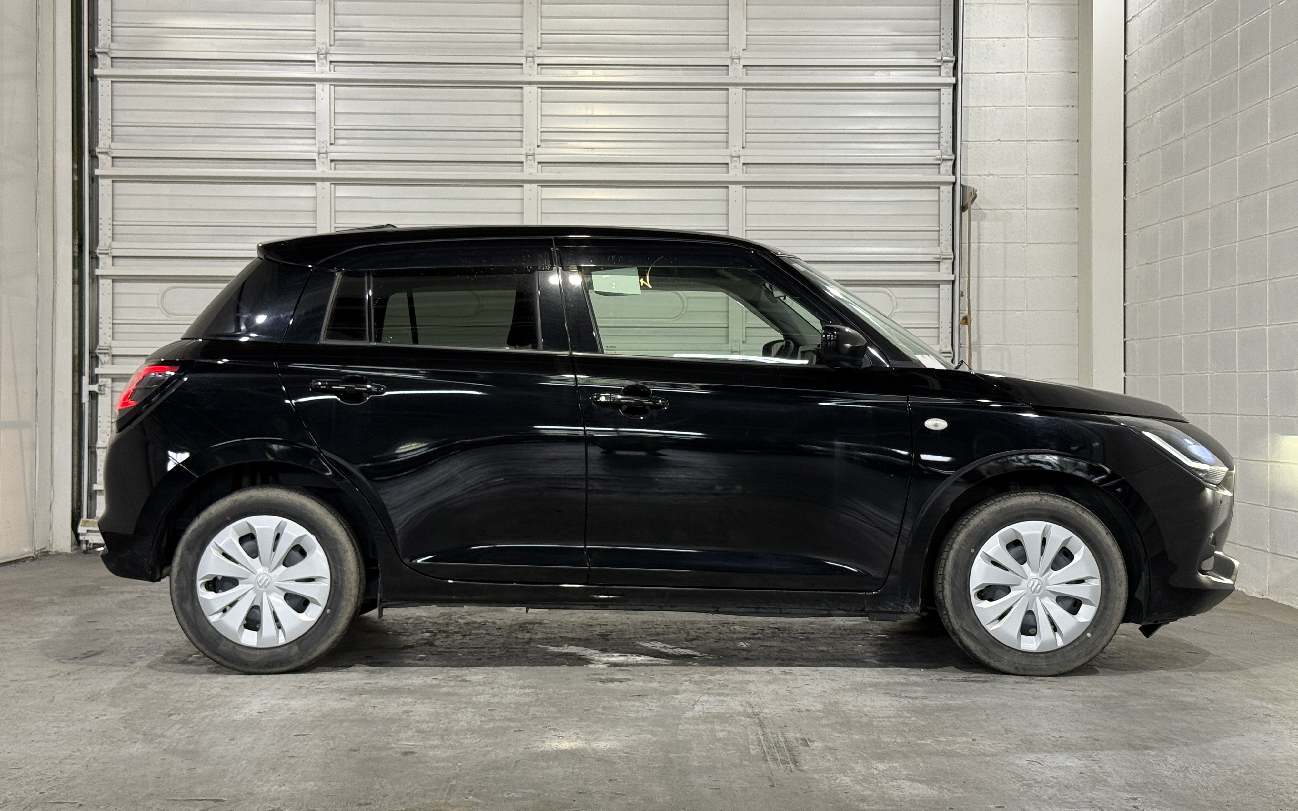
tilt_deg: +1.5
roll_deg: -0.2
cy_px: 381
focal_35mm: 51
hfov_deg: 39.6
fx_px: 1804
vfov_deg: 25.3
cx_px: 650
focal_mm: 6.76
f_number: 1.78
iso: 80
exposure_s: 1/60
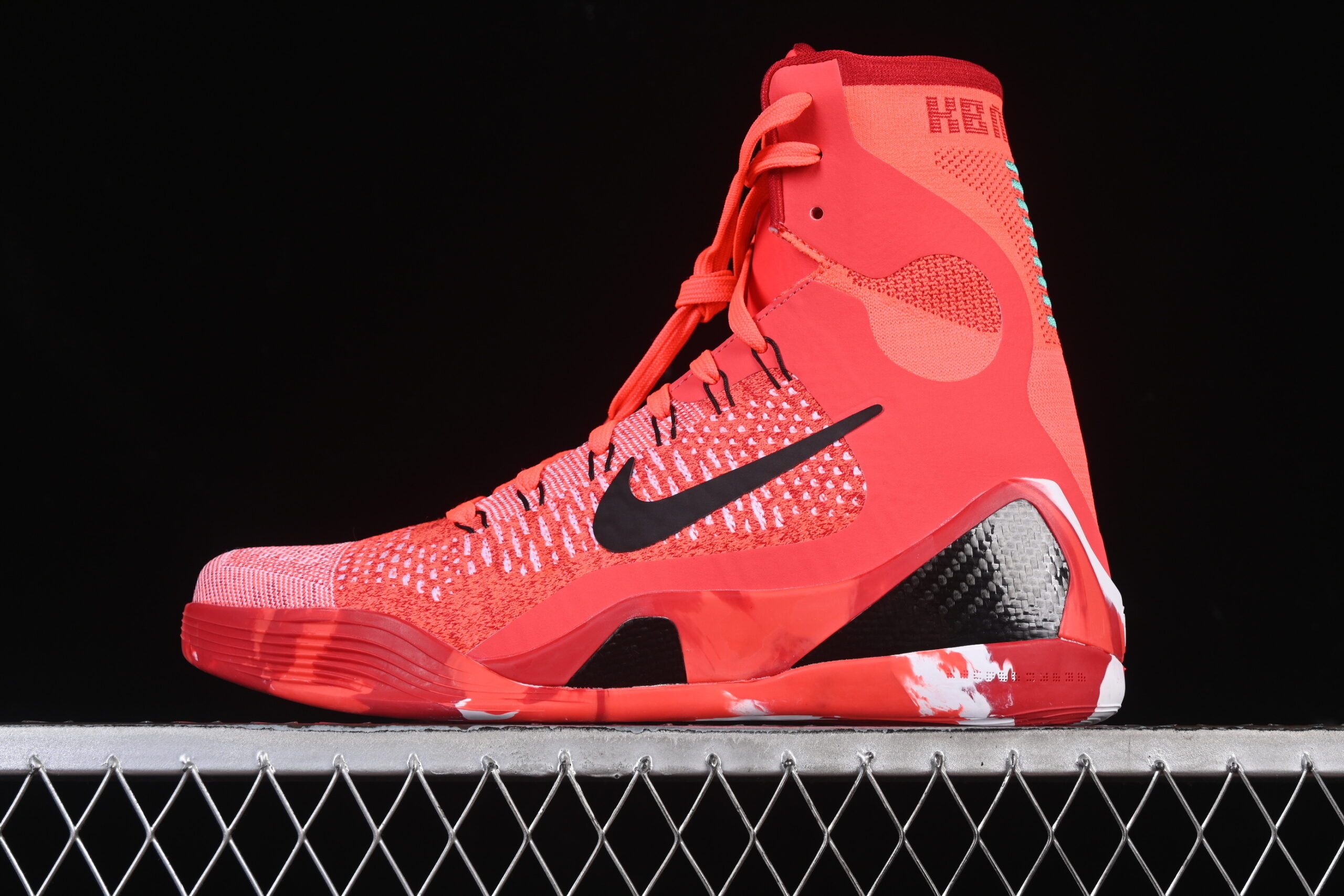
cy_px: 448
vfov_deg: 18.2
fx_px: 2800
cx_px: 672
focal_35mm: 75
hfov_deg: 27.0
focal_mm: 50
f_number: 8
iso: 160
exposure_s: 1/80
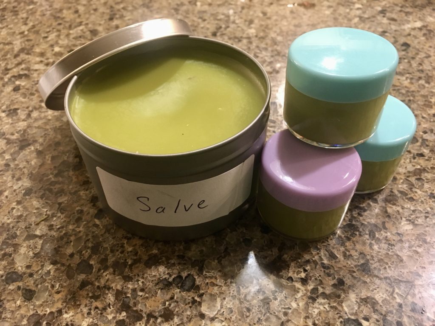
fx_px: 364
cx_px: 218
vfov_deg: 48.2
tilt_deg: -46.4
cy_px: 163
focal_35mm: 29
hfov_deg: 61.7
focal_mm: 4.15
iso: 200
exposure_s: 1/24
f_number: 2.2
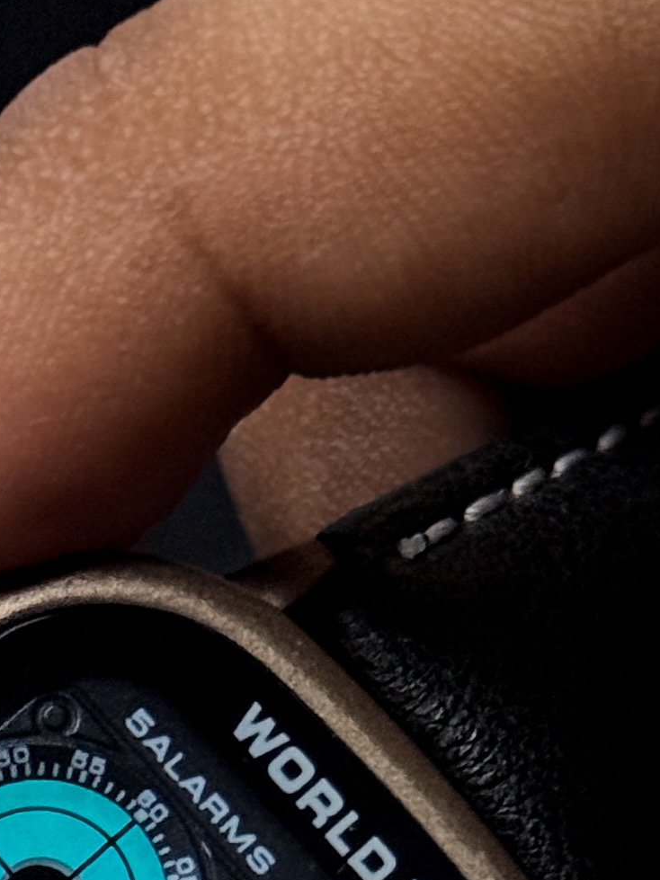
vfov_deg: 13.3
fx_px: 3662
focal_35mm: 144
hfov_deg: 10.2
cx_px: 70
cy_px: 1113
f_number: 1.8
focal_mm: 6.76
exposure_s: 1/30
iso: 640
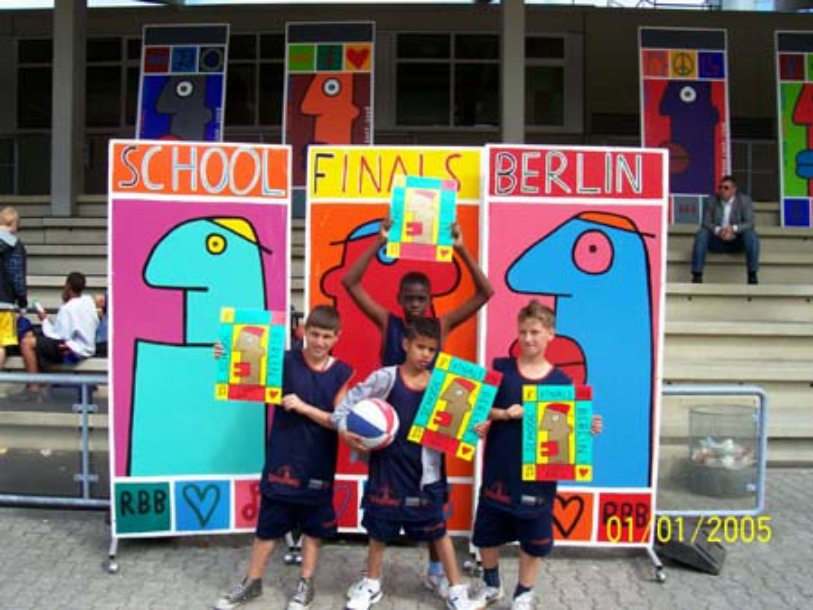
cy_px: 305
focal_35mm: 34
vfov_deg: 41.8
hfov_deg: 53.9
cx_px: 406
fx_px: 799
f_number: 5.1
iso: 80
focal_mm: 5.6
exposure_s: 1/270
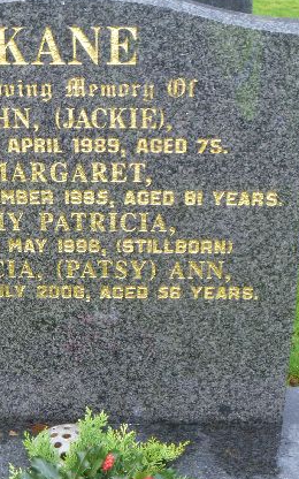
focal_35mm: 58
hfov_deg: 22.3
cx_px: 112
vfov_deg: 35.1
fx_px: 756
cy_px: 268
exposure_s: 1/60
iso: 100
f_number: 3.5
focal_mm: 6.3
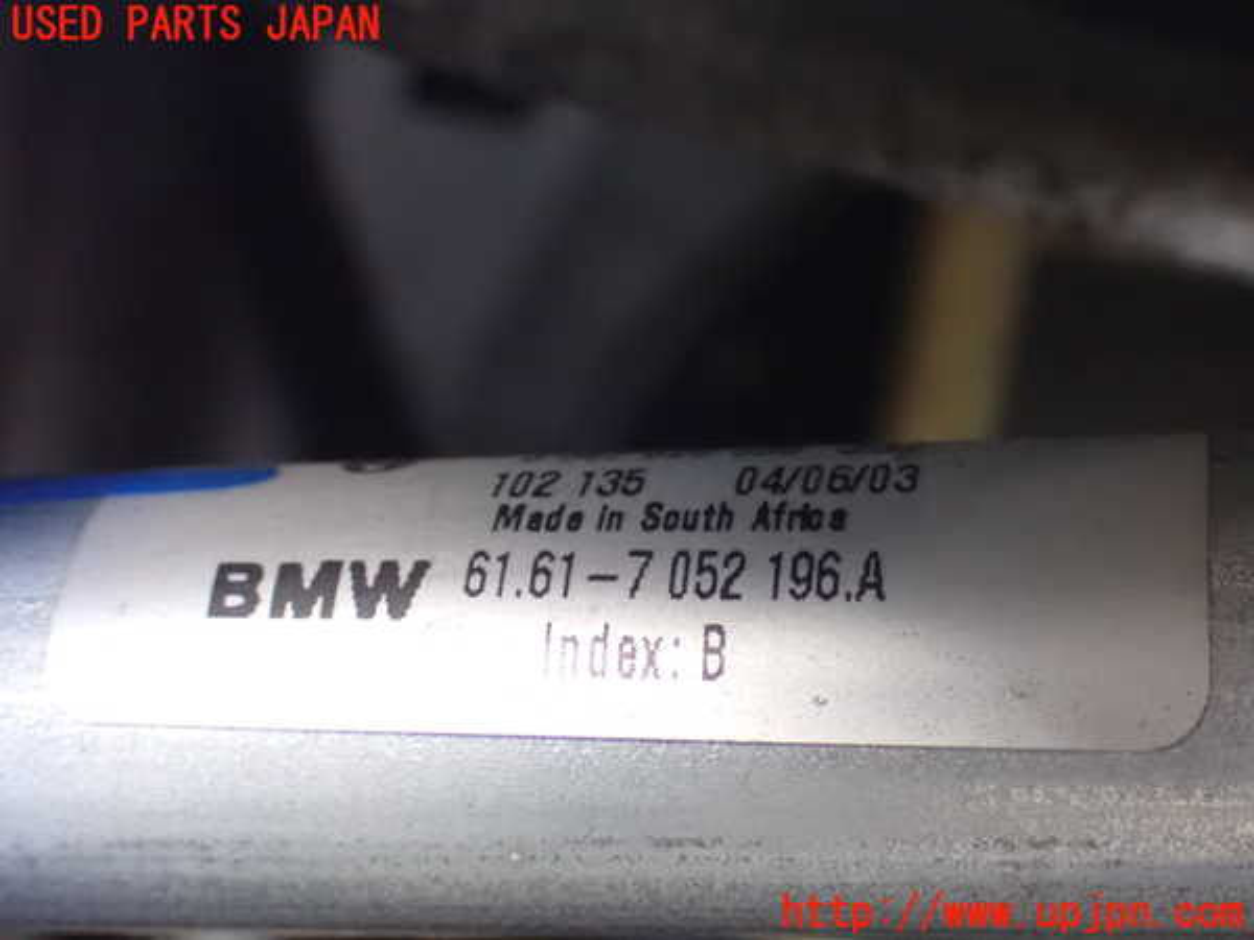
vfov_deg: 23.7
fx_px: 2246
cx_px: 627
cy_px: 470
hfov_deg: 31.2
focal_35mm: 62
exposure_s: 1/20
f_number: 3.6
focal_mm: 11.09
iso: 1600
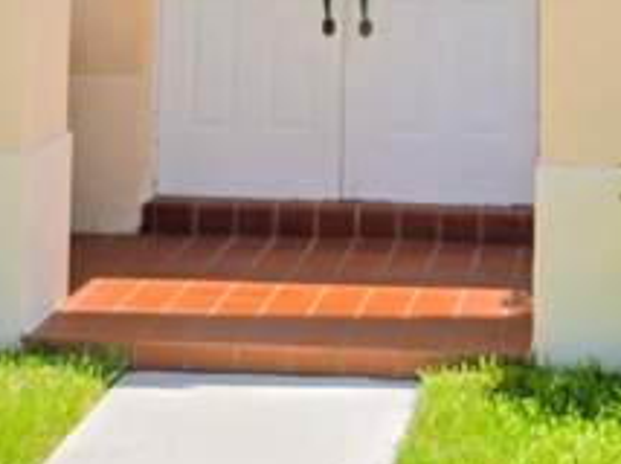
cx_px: 438
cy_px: -226
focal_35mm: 86
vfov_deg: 15.8
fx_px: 1541
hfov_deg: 22.6
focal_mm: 6.5
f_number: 1.4
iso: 64
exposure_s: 1/4764
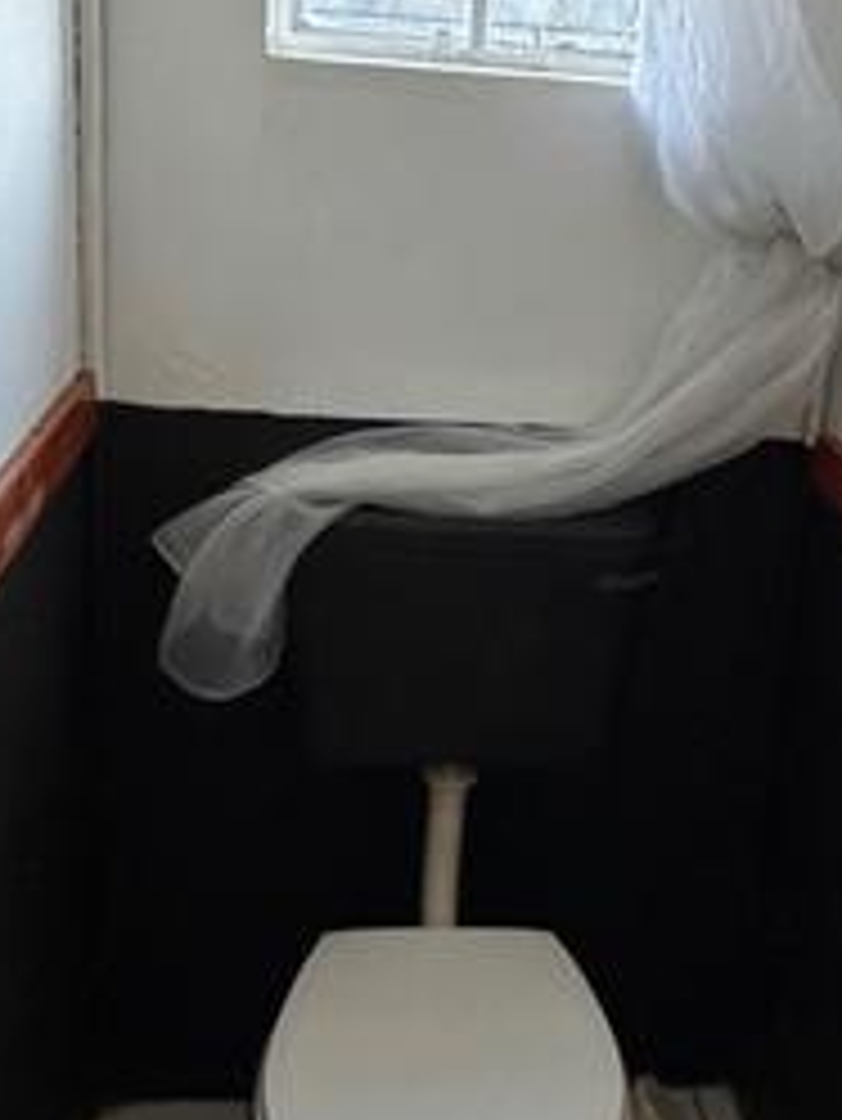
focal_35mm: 45
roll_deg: -4.9
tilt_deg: -15.2
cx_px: 531
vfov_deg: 41.9
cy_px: 459
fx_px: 1458
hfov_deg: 32.0
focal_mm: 2.22
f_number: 2.2
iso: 320
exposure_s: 1/99
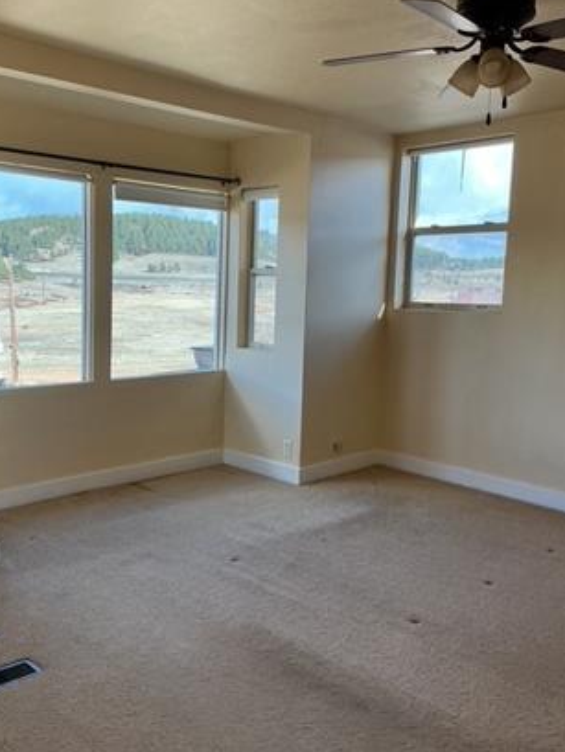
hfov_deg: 41.8
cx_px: 261
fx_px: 740
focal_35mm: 34
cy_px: 373
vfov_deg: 53.9
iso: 25
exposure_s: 1/158
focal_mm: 3
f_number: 1.8
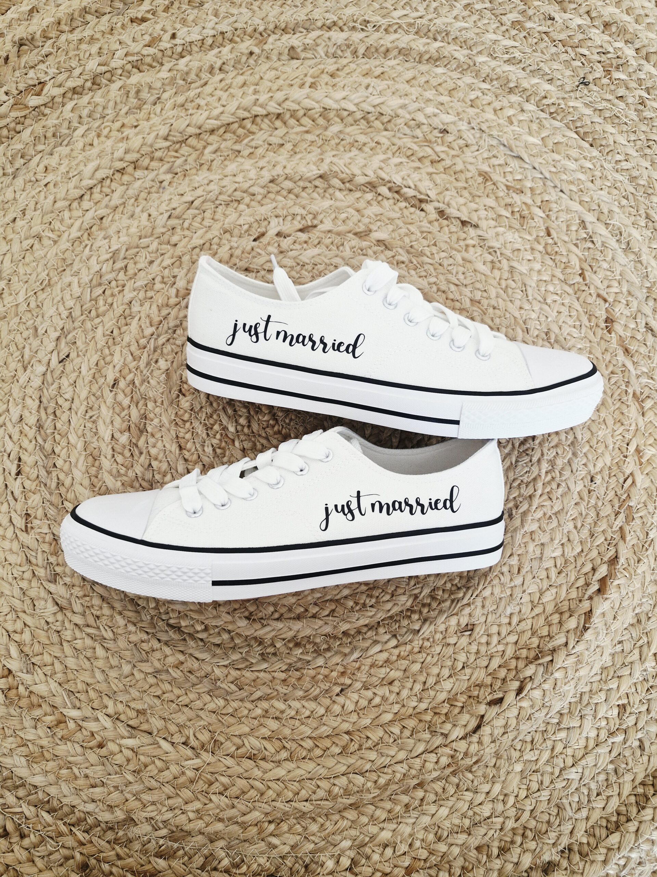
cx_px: 328
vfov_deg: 73.9
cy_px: 438
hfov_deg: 58.9
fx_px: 582
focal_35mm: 23
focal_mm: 5.54
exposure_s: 1/180
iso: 250
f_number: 1.8
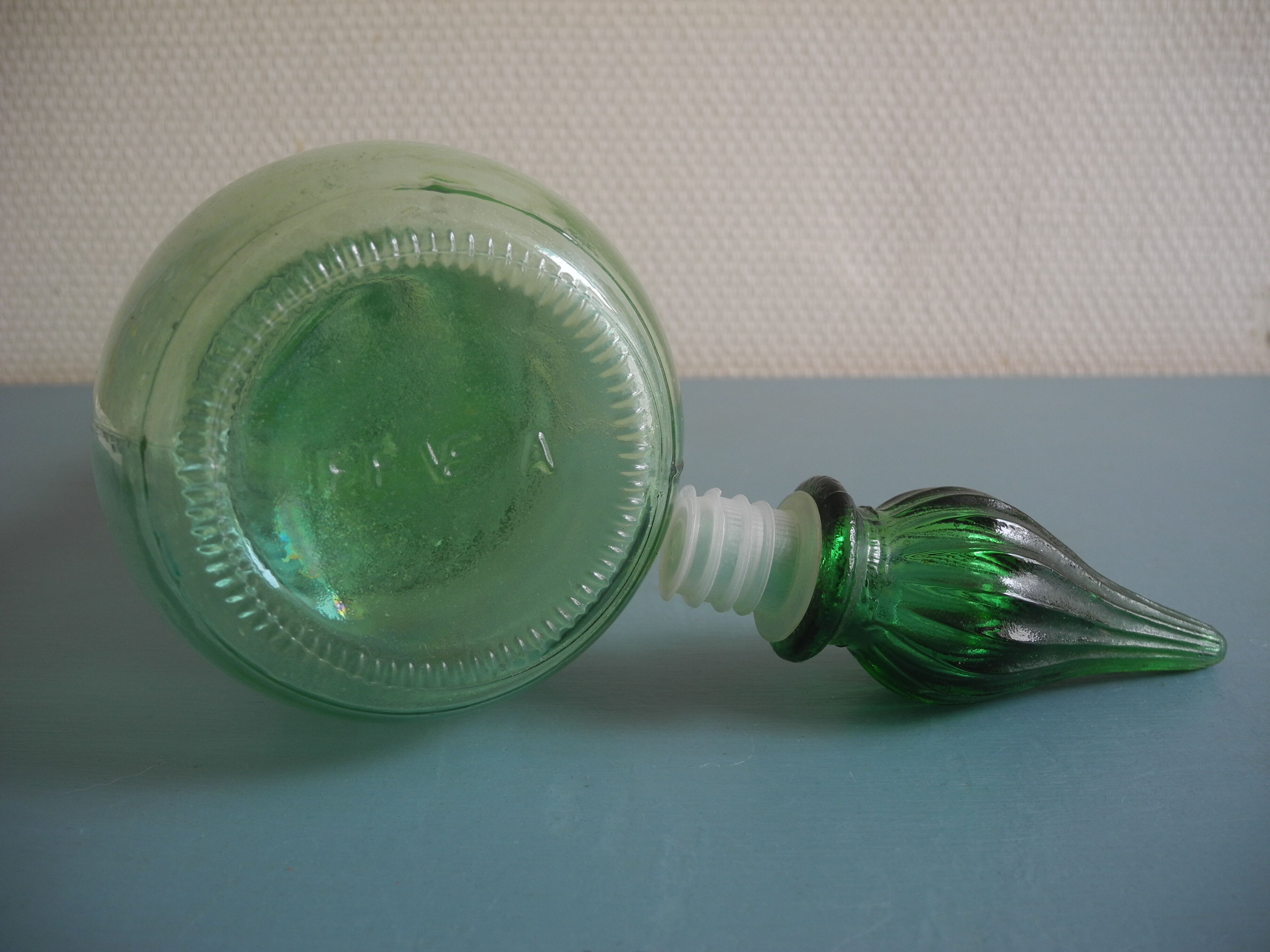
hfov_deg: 63.4
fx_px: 1027
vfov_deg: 49.7
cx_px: 635
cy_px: 476
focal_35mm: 28
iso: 100
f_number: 2.8
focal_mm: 6
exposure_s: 1/36.4
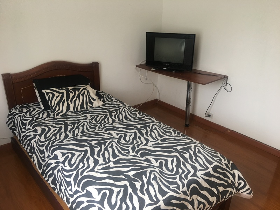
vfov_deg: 48.2
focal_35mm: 29
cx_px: 140
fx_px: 235
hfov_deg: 61.7
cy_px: 105
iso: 40
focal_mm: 4.15
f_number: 2.2
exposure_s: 1/30
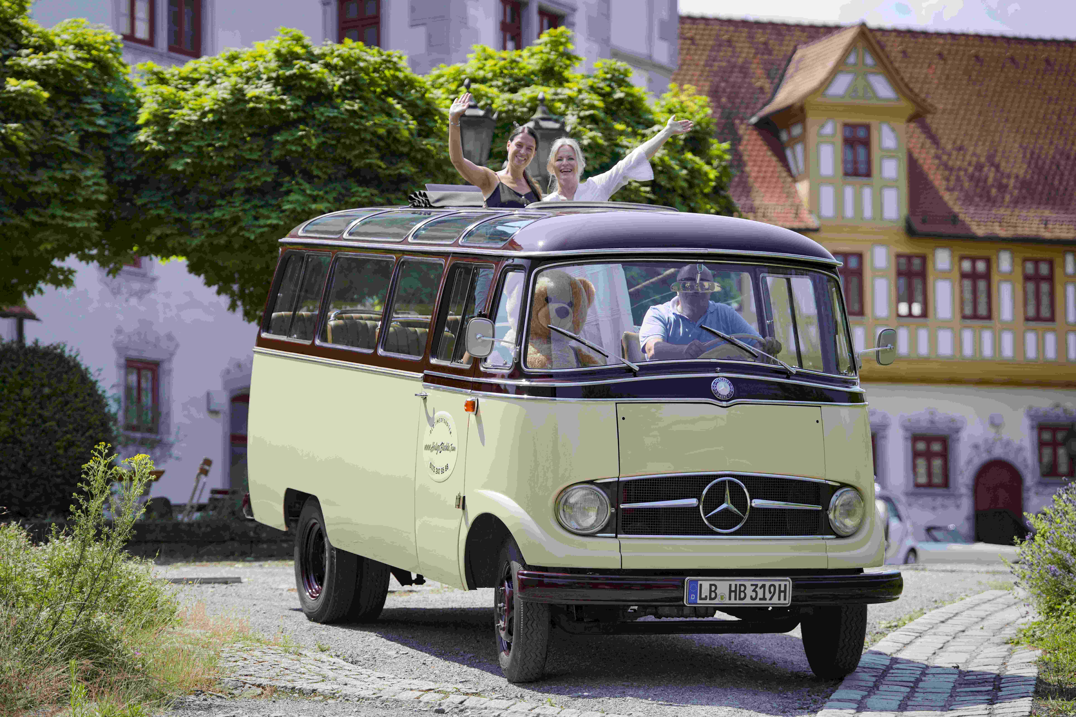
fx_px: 3108
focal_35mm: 104
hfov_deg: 19.6
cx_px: 538
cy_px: 358
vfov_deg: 13.2
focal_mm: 104
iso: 100
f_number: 2.8
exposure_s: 1/1250
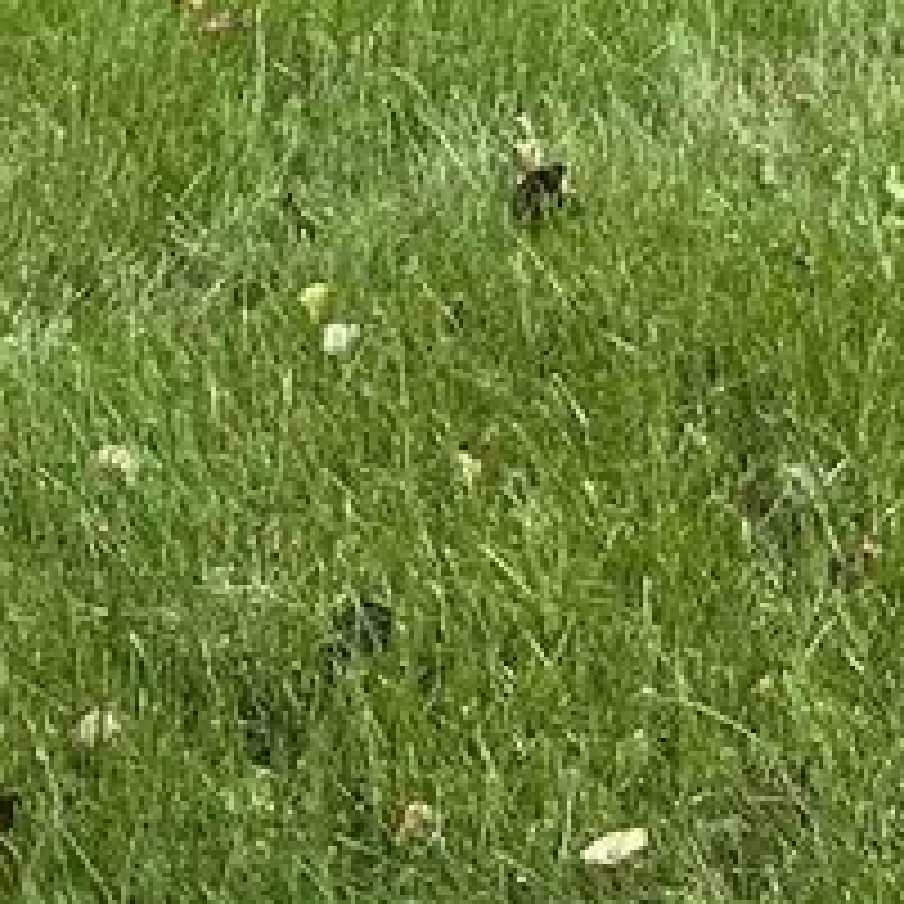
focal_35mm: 183
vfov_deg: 8.2
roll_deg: +1.1
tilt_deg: -0.7
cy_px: -1732
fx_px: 5407
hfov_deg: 9.0
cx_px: 1741
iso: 50
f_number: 1.5
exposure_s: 1/3968
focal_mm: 5.7
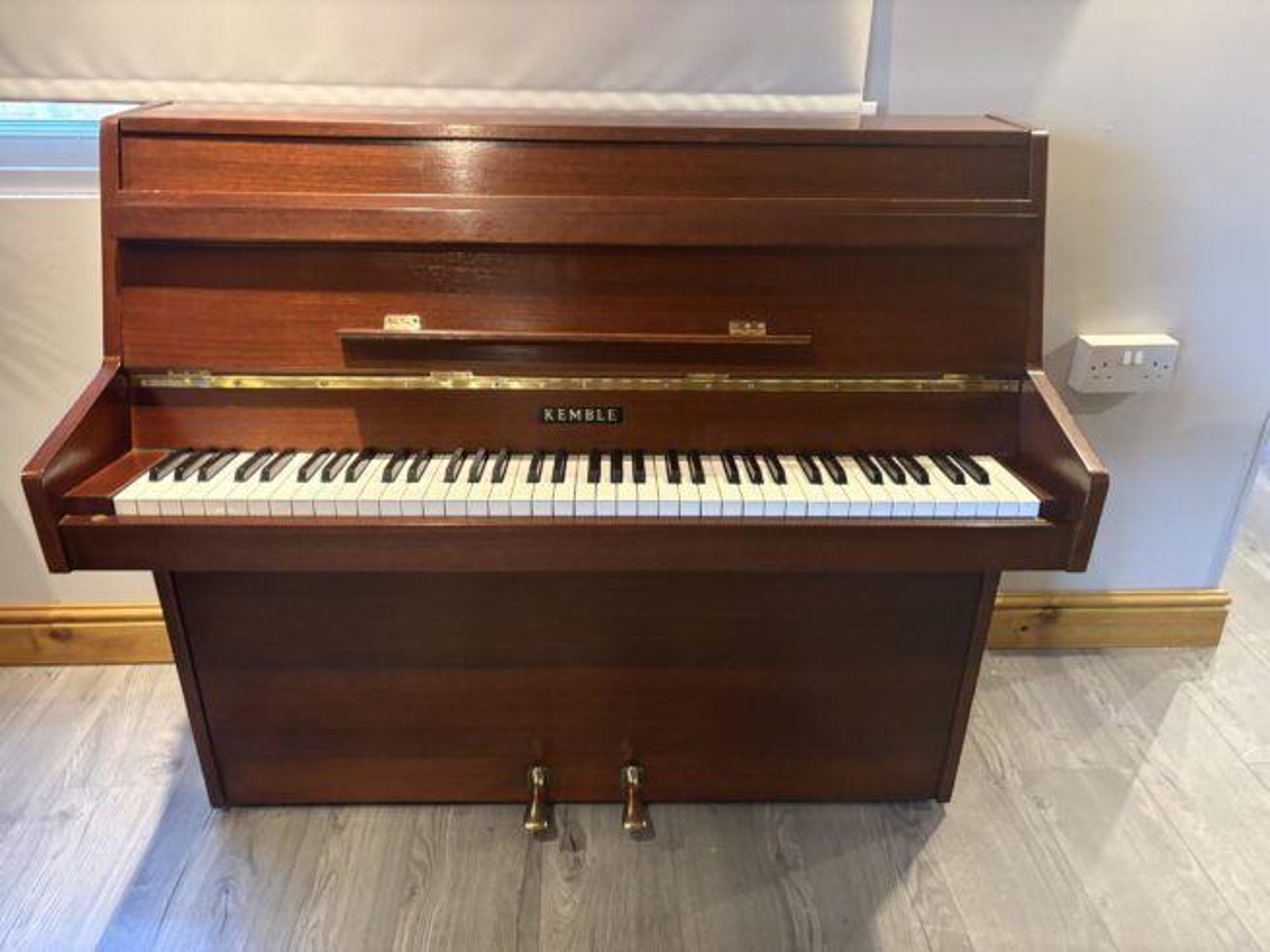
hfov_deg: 67.3
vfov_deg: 53.0
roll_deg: +0.7
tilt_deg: -26.8
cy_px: 476
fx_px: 954
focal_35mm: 26
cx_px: 635
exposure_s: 1/33
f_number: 1.6
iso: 400
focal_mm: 5.96
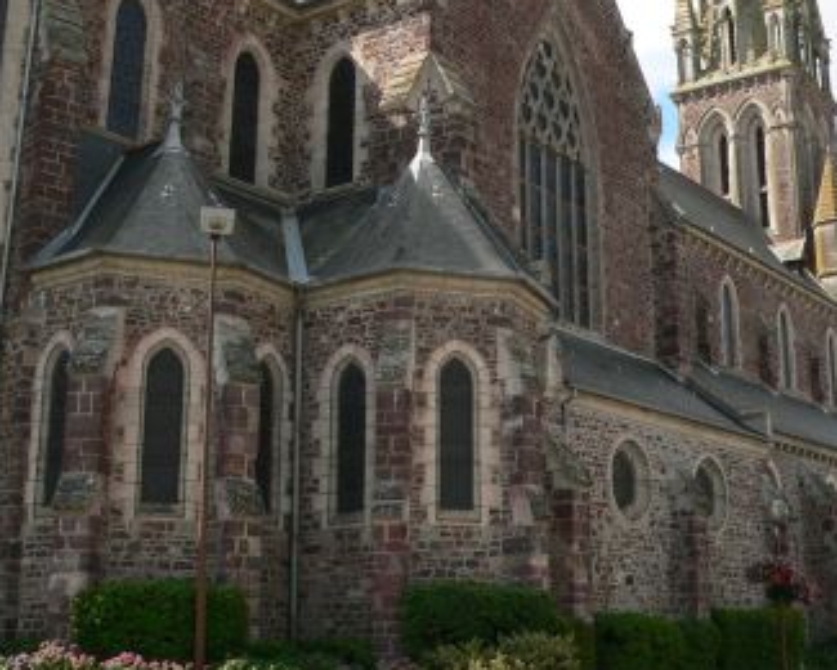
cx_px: 541
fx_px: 1338
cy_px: 256
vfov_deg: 28.0
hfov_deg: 34.5
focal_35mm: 54
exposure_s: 1/1000
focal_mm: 6
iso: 100
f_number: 2.8
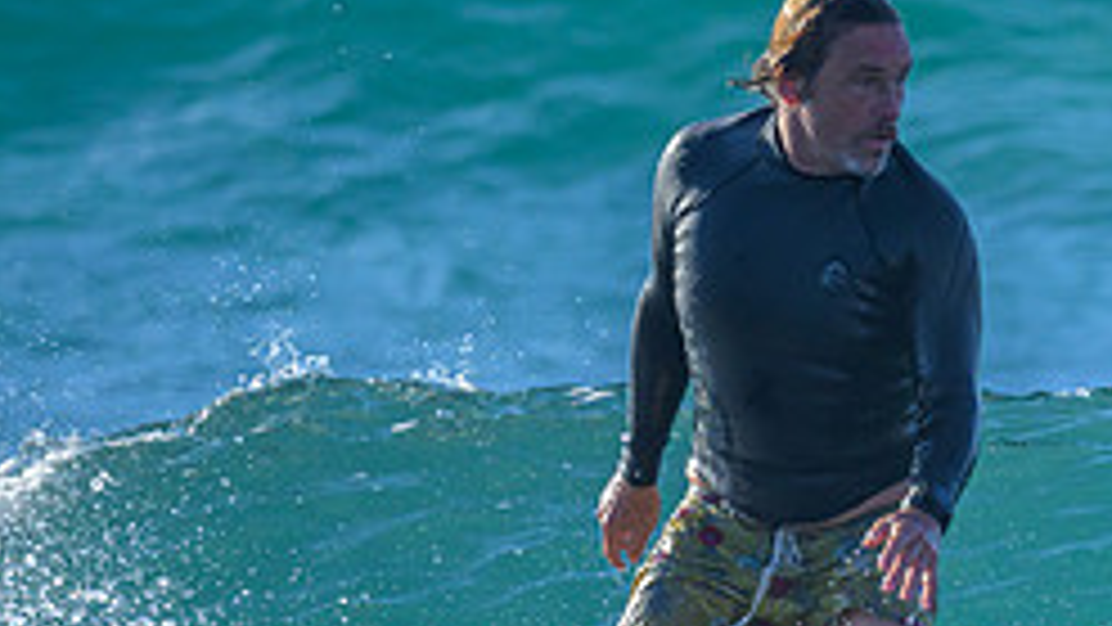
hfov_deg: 0.9
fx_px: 69211
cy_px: 498
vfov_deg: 0.5
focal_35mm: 2347
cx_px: 1079
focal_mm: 800
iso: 720
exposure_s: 1/2000
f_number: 6.3
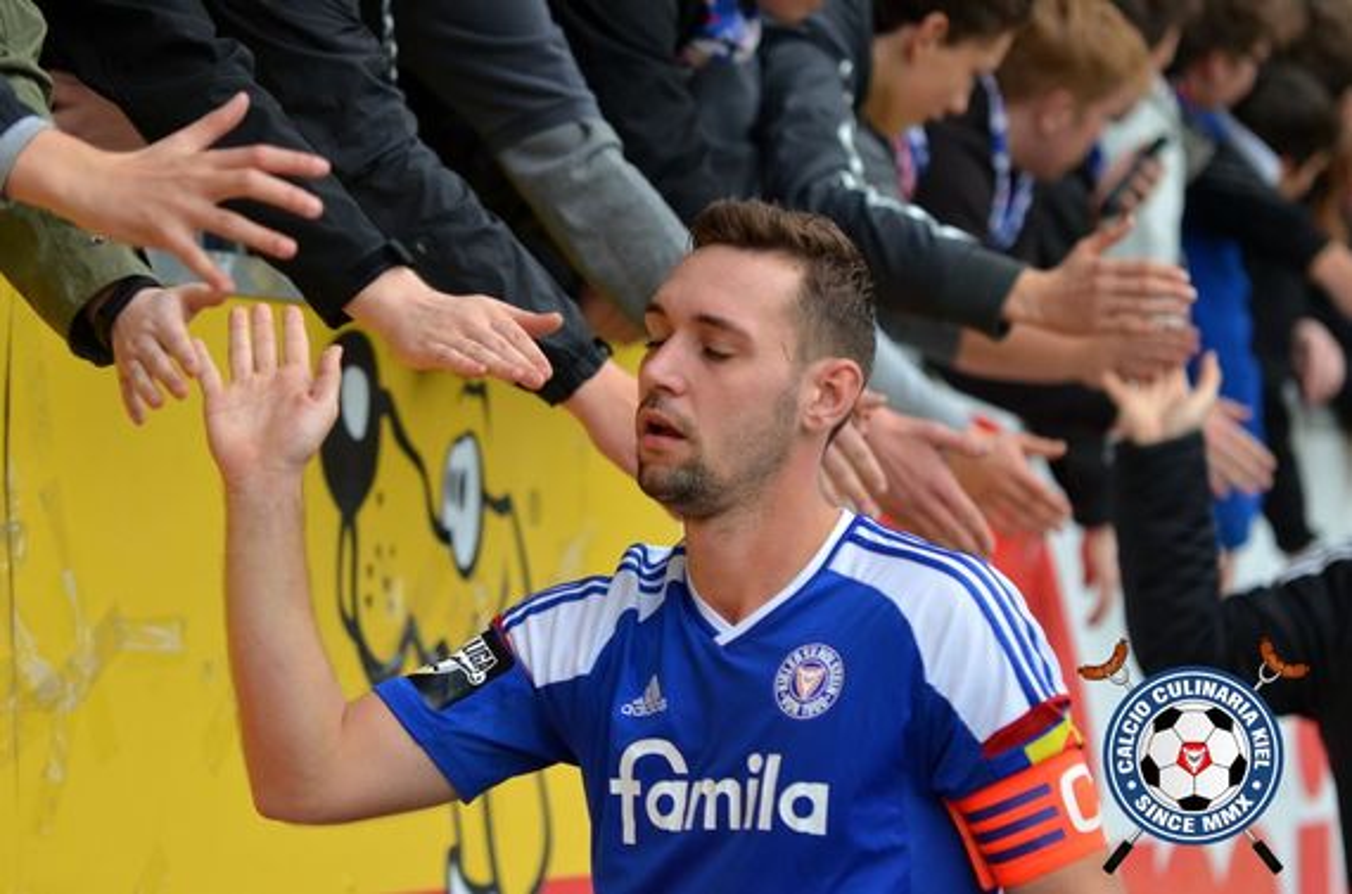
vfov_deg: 8.1
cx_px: 676
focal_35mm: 168
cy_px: 447
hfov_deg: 12.3
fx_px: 6294
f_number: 2.8
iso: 800
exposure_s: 1/800
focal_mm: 112
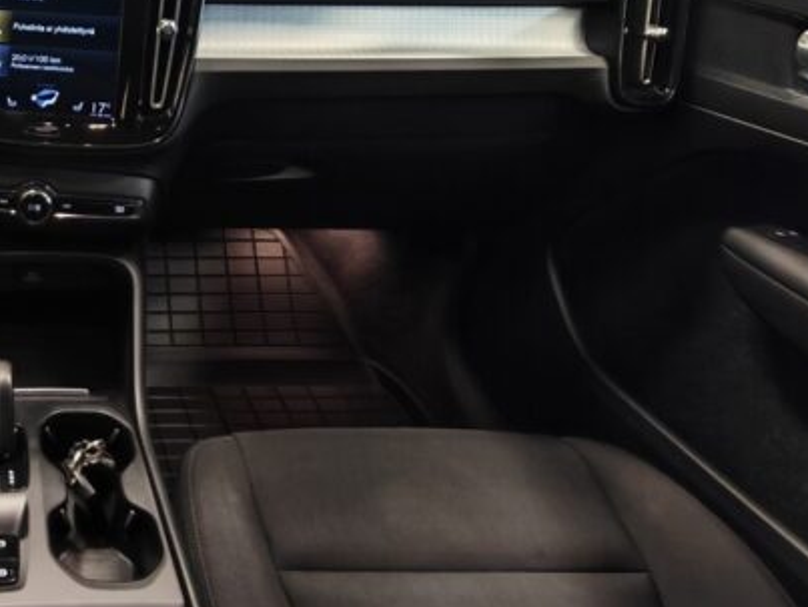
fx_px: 771
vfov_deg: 41.0
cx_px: -4
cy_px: 114
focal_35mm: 33
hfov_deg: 46.2
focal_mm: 1.82
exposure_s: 1/33
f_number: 2
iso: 250
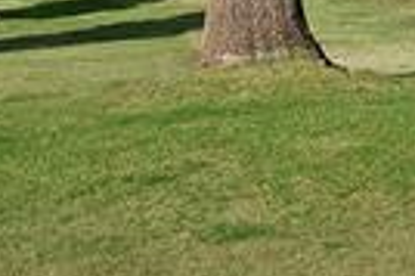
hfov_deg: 14.5
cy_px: -154
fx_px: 1232
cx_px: 920
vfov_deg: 12.1
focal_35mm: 107
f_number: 9
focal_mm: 14
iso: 640
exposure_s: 1/800
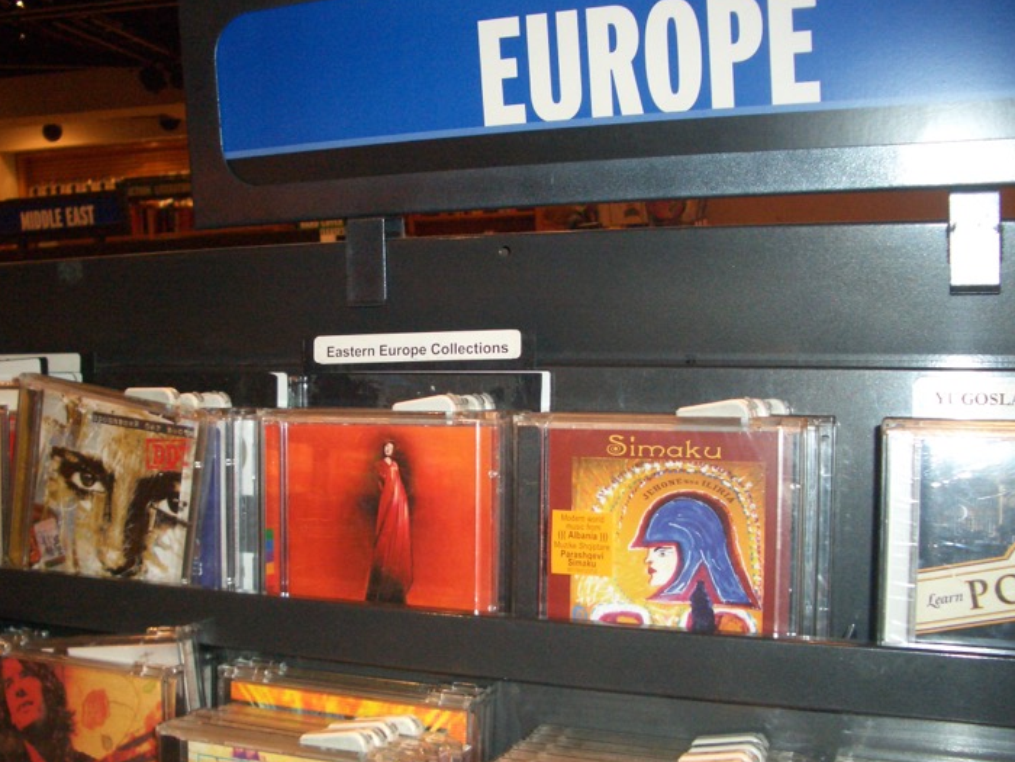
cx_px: 436
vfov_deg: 35.9
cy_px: 421
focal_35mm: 40
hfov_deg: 46.7
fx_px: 1173
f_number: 2.6
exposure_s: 1/60
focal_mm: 5.8
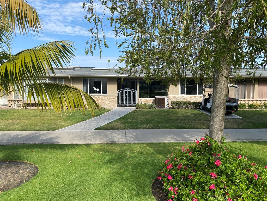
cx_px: 134
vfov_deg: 53.1
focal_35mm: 26
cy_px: 100
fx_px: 201
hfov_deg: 67.3
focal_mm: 4.25
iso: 32
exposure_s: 1/1629
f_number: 1.8
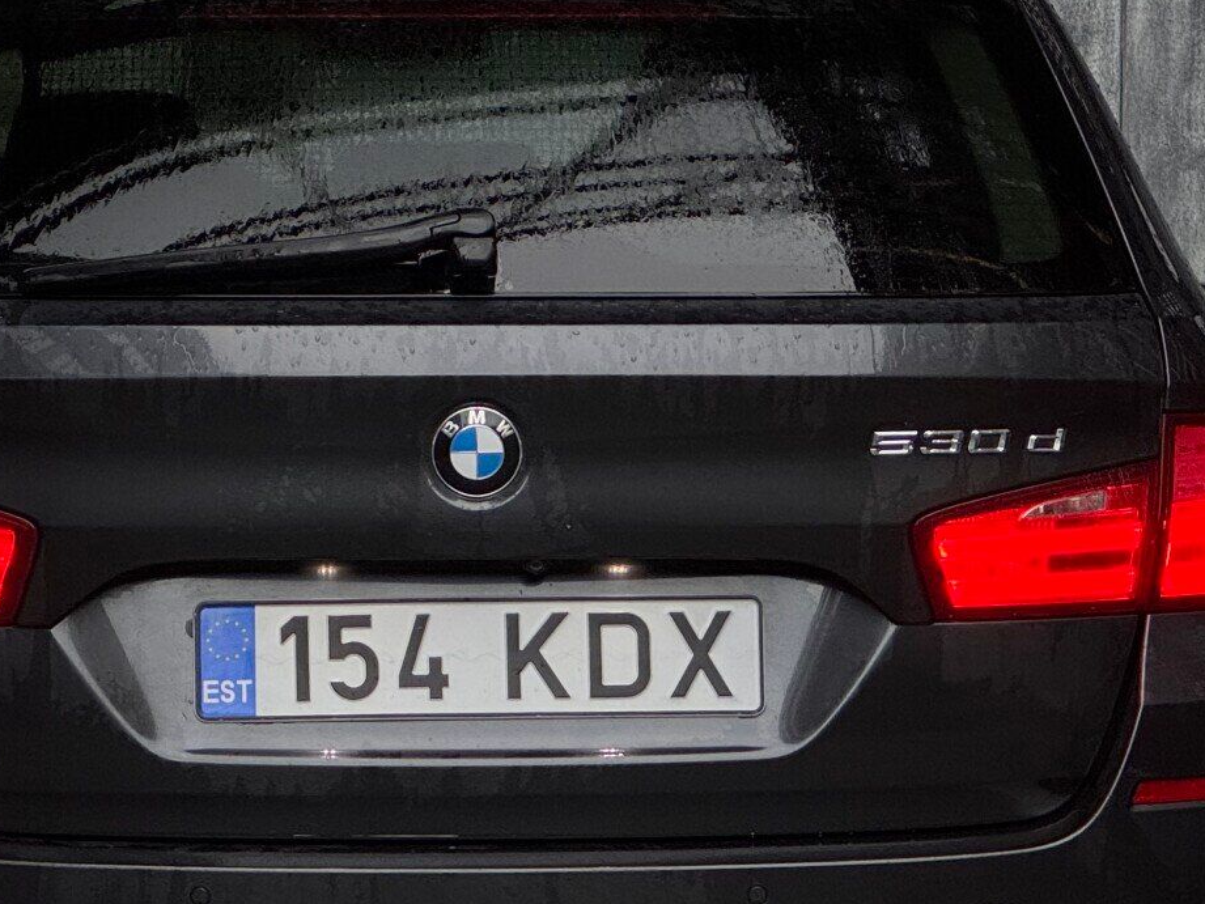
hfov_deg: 12.1
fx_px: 5675
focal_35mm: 163
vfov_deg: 9.1
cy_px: 513
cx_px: 463
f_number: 2.8
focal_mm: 9
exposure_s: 1/99
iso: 200
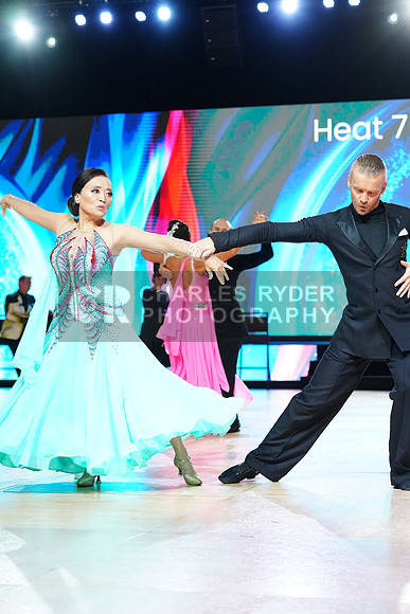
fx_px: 1366
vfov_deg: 25.4
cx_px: 205
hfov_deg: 17.1
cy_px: 307
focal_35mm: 80
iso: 2500
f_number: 4
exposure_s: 1/250
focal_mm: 80
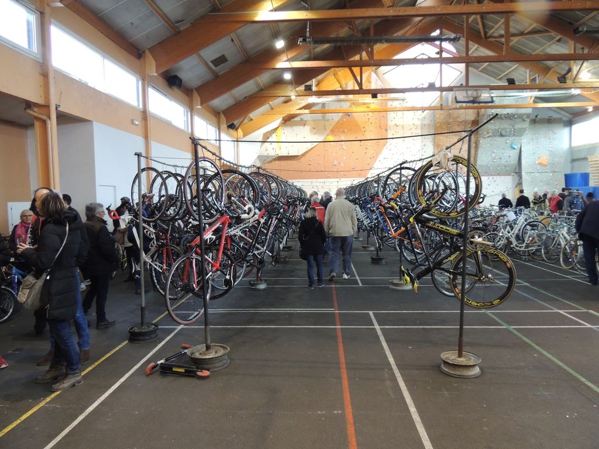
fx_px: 415
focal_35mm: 24
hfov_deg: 71.6
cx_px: 300
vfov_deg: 56.8
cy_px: 224
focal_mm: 4.3
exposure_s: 1/25
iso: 400
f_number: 3
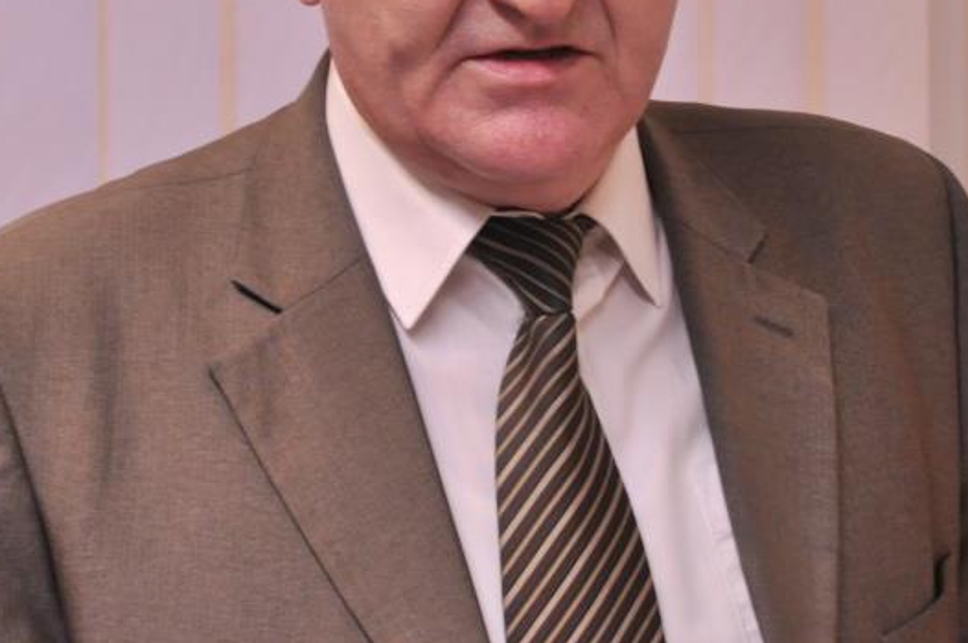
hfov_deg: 9.4
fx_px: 5879
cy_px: 107
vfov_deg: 6.2
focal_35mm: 219
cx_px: 477
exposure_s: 1/30
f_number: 5
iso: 1000
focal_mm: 75
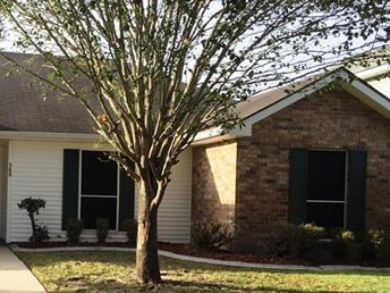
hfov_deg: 34.2
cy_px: 200
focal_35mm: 54
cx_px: 62
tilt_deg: -1.1
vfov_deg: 26.8
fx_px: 608
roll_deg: -2.2
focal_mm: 4.15
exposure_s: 1/694
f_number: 2.2
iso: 32
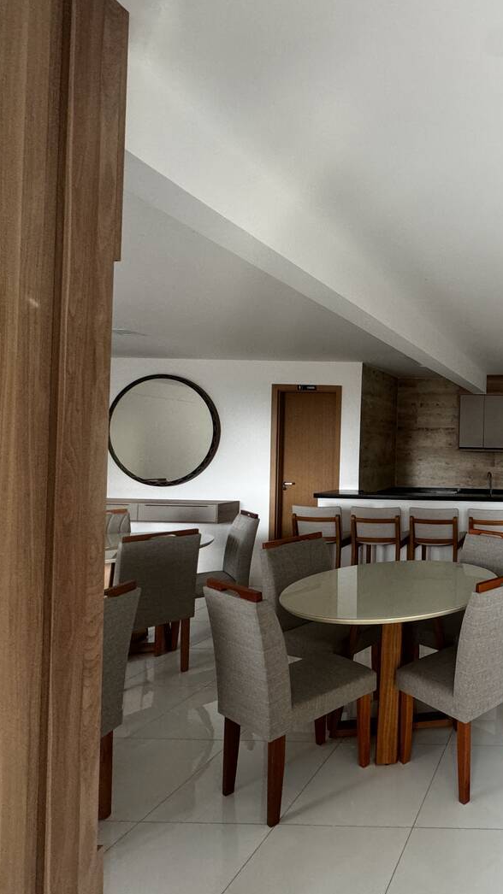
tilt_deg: +0.2
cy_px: 445
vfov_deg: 83.9
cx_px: 569
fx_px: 498
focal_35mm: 21
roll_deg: -1.5
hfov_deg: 41.3
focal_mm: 2.22
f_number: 2.2
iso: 250
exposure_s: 1/99
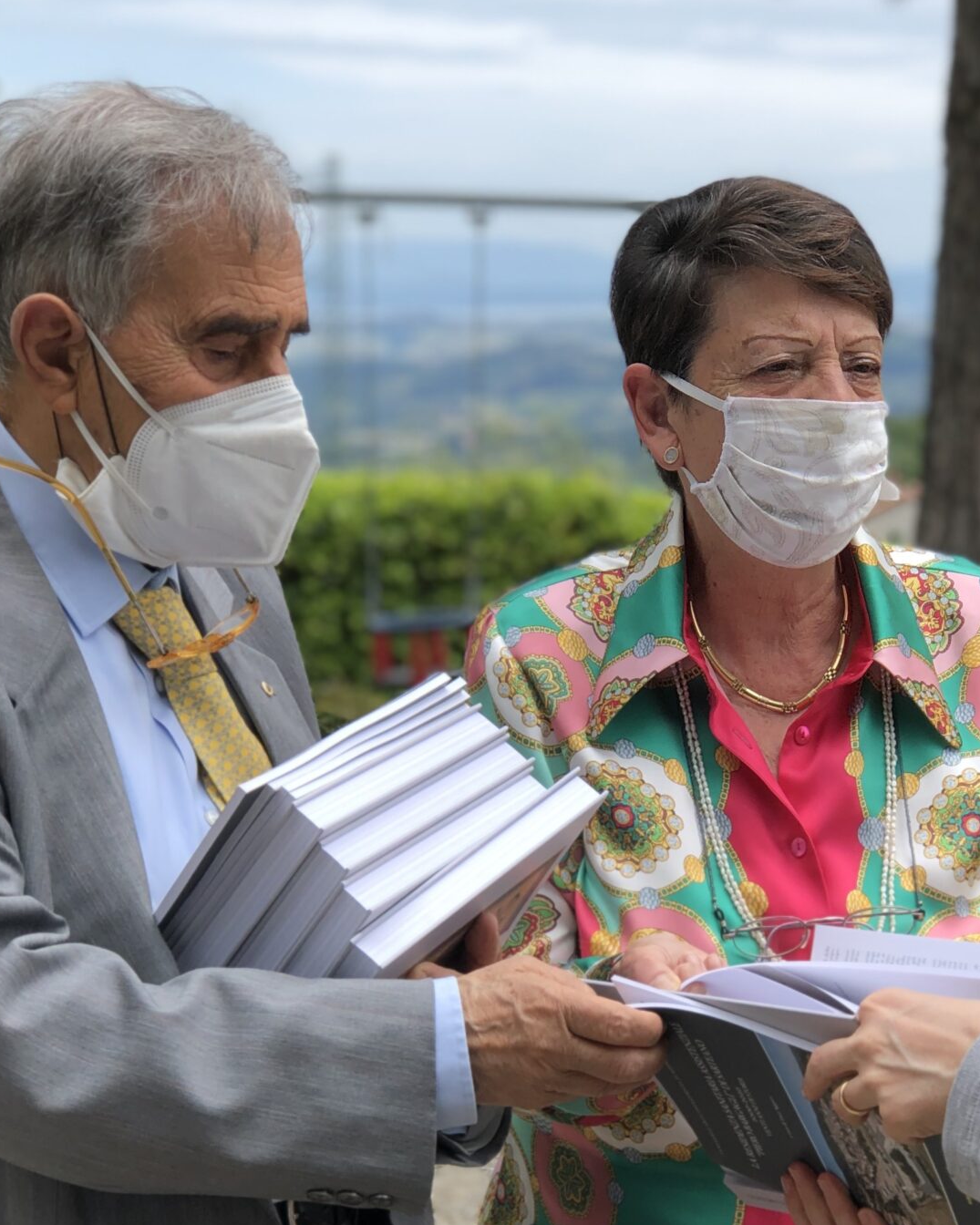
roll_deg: -0.1
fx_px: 3843
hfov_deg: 14.5
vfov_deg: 18.0
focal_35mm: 106
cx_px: 676
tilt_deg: -10.1
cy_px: 931
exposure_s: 1/421
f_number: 2.8
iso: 20
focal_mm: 6.6
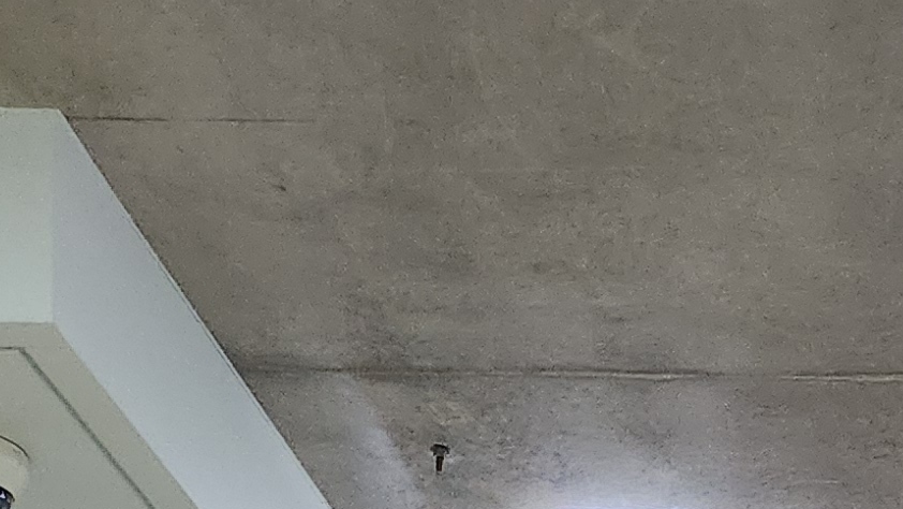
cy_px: 1846
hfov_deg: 16.9
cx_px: 1197
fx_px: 2850
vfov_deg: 7.8
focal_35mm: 119
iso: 320
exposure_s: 1/120
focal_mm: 5.4
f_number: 1.8
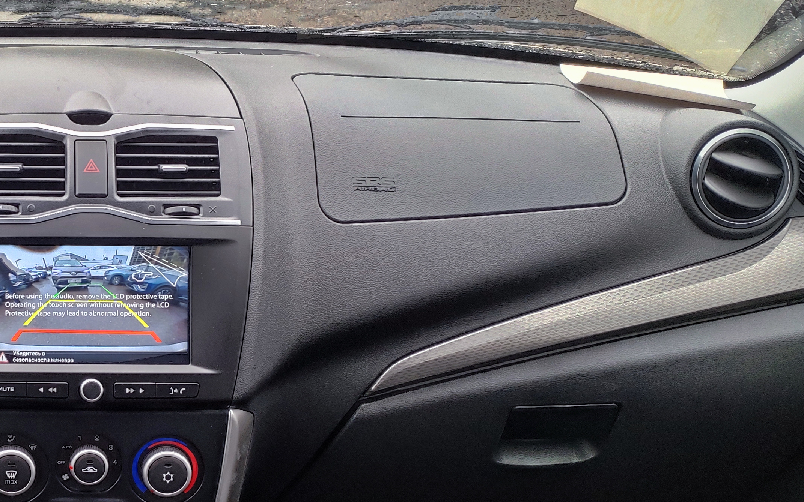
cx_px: -3
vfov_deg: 32.4
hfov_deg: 43.2
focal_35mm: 39
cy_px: 348
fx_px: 855
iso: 200
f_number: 1.79
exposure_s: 1/60
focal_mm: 4.74
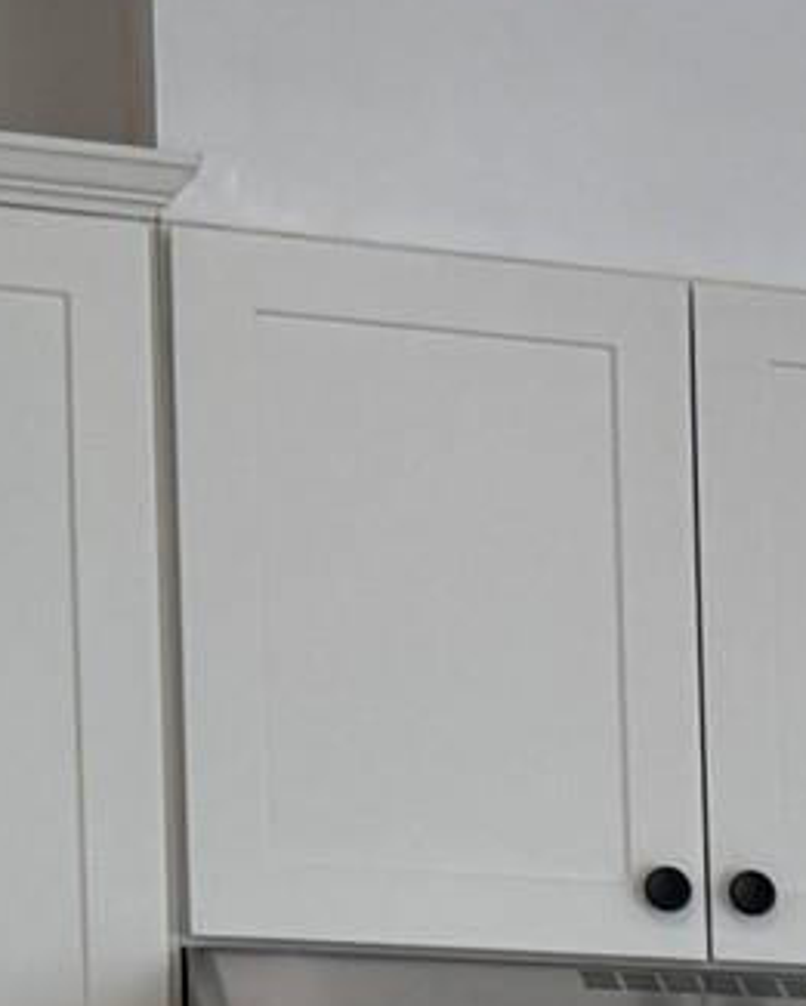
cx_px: 2084
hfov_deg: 9.2
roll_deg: -0.2
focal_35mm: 147
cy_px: 1737
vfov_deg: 12.2
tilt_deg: -3.8
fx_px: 4381
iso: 100
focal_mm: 6.76
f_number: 1.78
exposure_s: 1/440
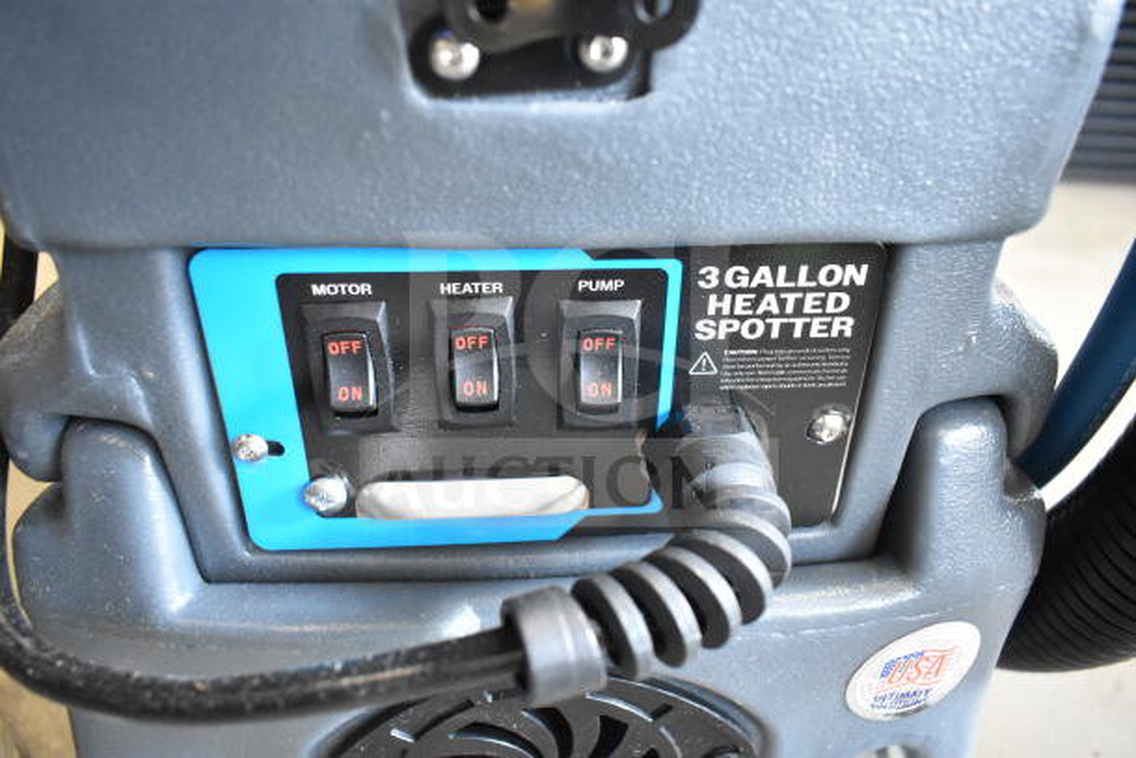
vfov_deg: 48.0
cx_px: 568
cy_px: 379
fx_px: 852
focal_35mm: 27
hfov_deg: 67.4
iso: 4500
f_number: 3.5
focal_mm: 18
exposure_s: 1/30
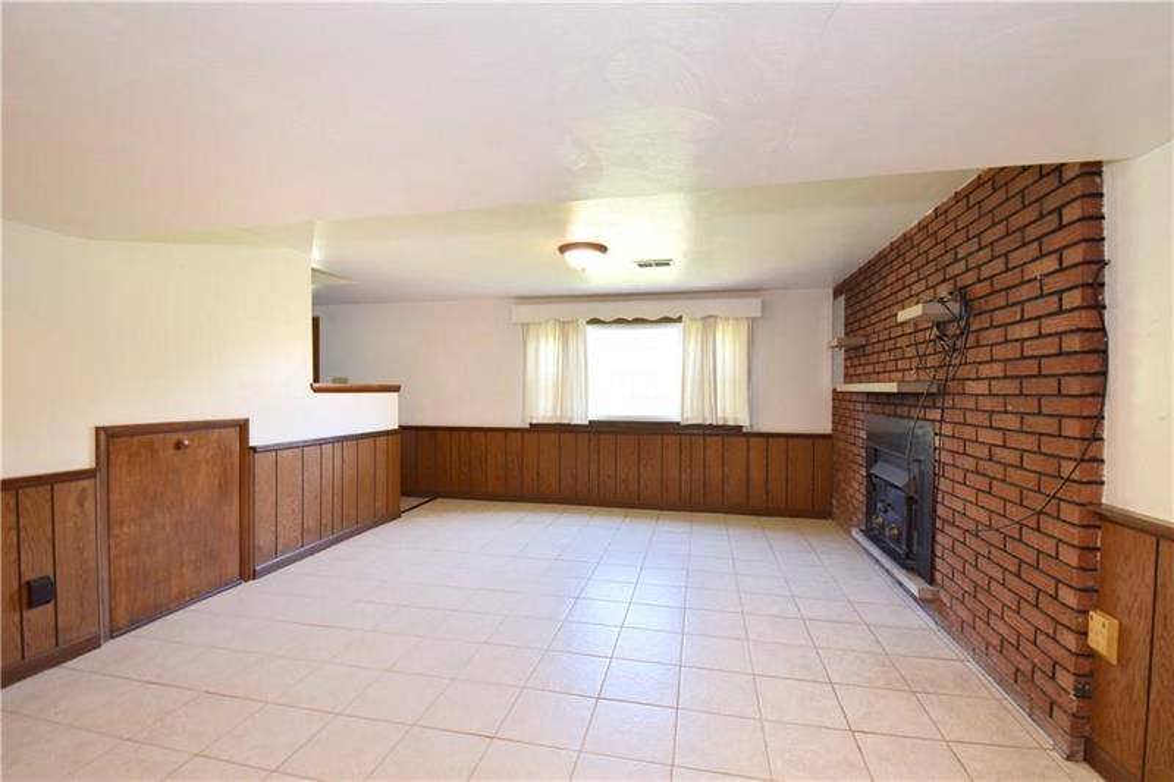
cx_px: 587
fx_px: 489
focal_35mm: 15
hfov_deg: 100.4
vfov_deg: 77.3
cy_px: 391
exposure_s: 1/1.6
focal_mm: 10
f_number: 9
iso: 125
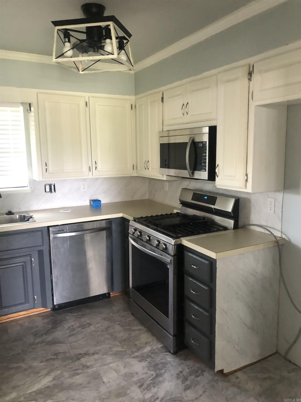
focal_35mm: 28
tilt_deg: -10.2
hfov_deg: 49.7
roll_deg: +1.7
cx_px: 150
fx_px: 325
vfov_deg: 63.4
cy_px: 201
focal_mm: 3.99
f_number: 1.8
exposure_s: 1/8
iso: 100
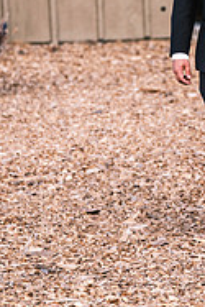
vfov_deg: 5.1
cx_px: 243
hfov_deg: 3.4
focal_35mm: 399
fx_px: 3402
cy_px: -18
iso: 400
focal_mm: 110.6
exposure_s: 1/1000
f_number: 2.8
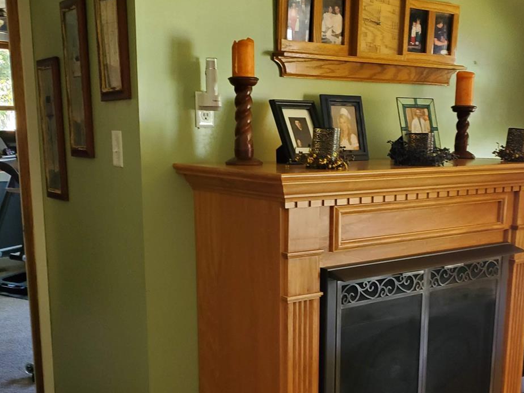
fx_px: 681
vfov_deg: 31.5
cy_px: 301
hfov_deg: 41.8
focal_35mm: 45
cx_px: 327
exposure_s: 1/39
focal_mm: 4.3
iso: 200
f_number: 1.5
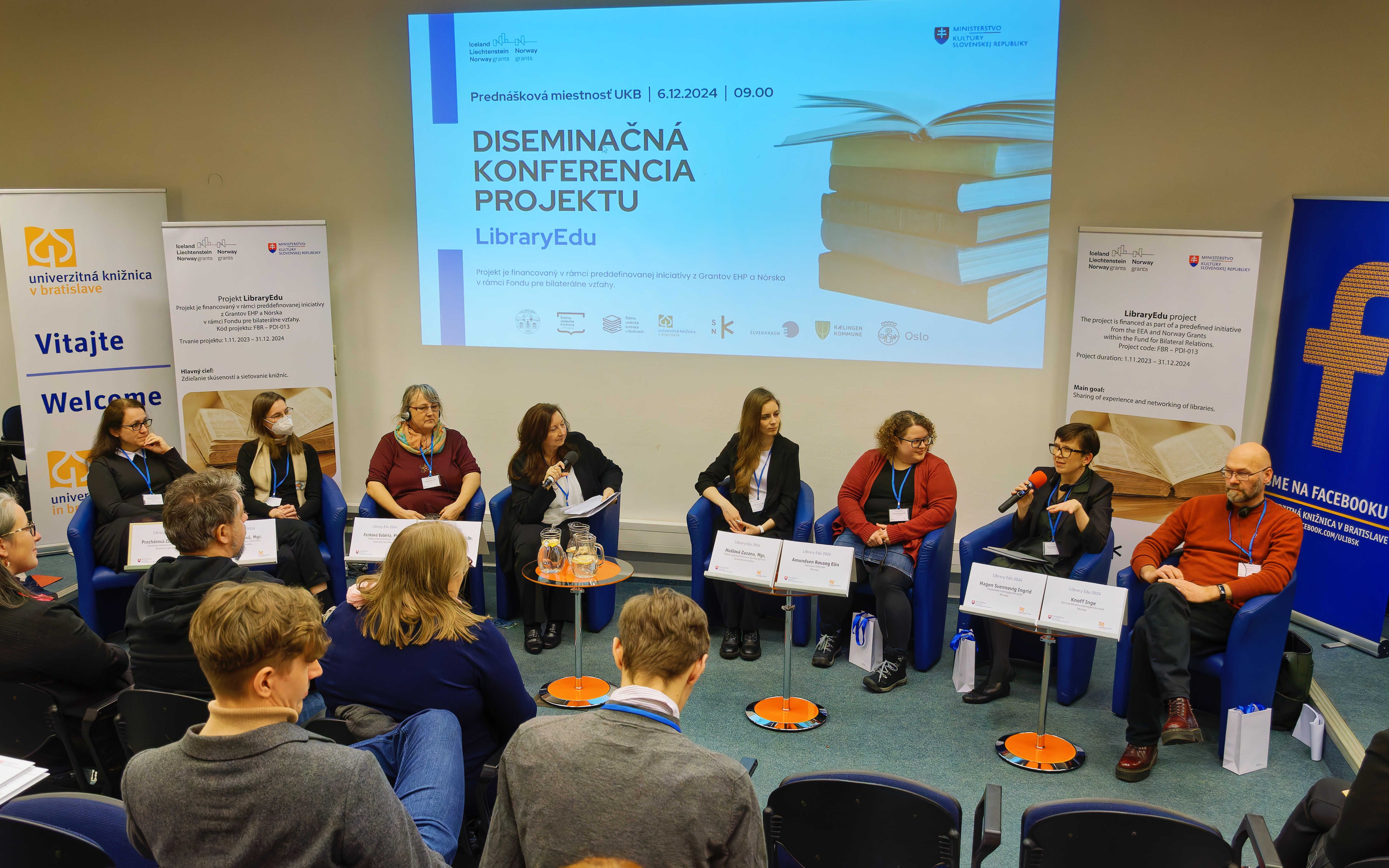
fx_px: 1287
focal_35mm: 34
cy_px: 432
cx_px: 691
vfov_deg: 37.3
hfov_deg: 56.7
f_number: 5.6
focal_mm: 22
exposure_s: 1/125
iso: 2800
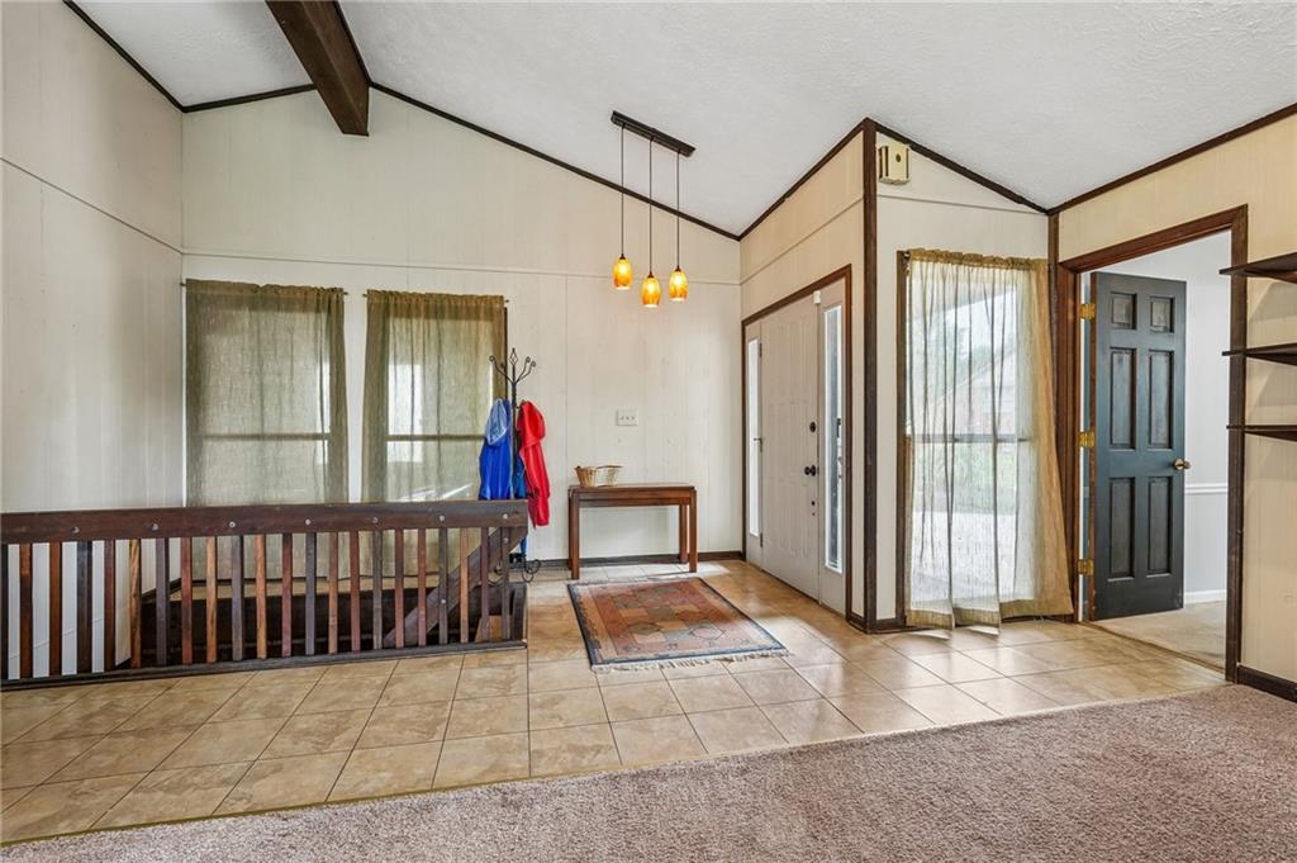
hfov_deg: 96.8
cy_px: 432
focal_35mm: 16
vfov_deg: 73.7
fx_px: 576
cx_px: 648
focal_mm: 16
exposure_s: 1/10
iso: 800
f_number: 8
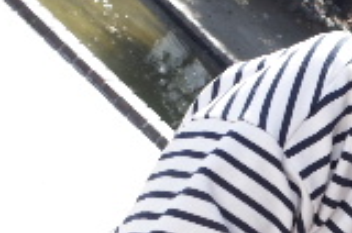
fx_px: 1093
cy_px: 334
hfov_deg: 16.9
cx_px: 499
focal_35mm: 112
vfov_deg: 11.7
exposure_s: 1/60
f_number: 5.6
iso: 100
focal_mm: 18.3
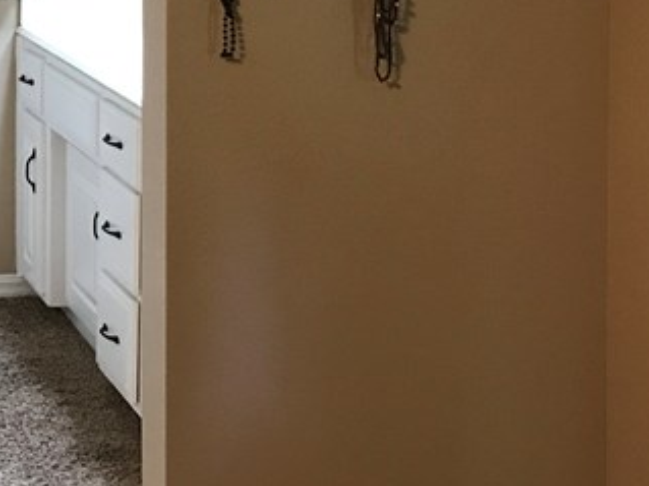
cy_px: -144
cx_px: -69
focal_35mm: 90
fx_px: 1687
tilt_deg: -2.3
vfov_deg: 15.6
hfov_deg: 20.7
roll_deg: -0.2
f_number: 1.8
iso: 64
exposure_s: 1/15
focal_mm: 3.99
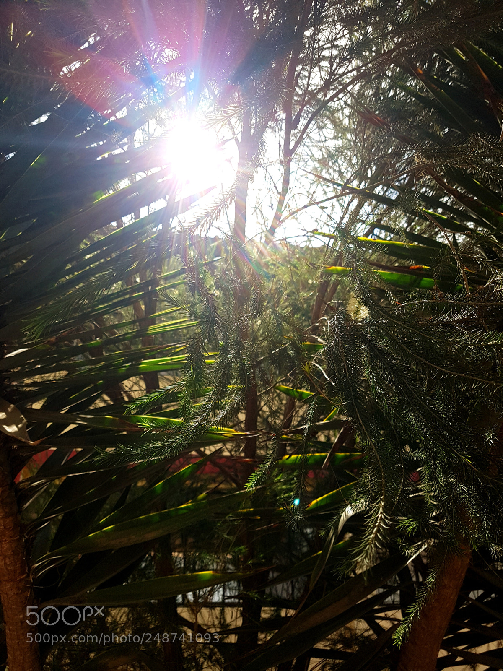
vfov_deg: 67.3
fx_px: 504
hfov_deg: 53.1
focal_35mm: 26
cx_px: 252
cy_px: 336
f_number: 1.7
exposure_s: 1/1500
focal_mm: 4.2
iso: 50
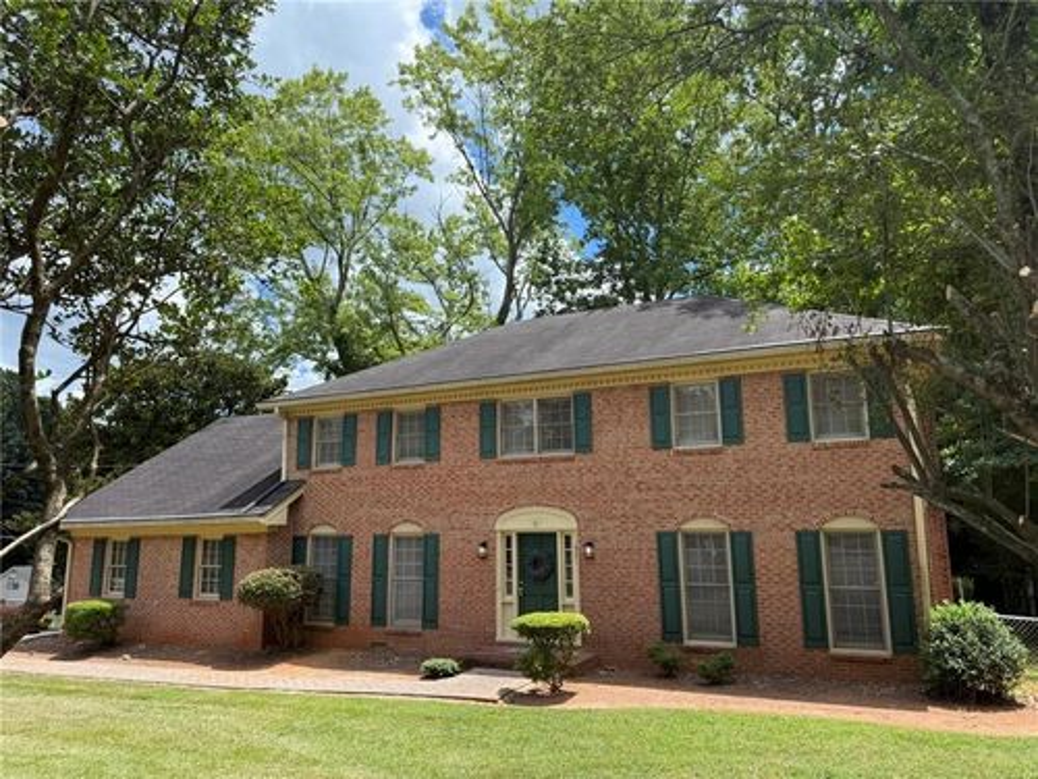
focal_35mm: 24
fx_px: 720
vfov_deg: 56.8
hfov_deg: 71.6
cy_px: 390
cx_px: 519
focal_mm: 6.76
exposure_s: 1/2801
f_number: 1.78
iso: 100
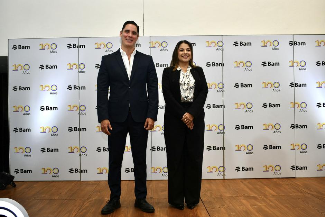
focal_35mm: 37
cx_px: 162
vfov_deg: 36.0
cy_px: 108
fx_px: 334
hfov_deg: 51.9
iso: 200
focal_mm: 25
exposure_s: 1/80
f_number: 4.5
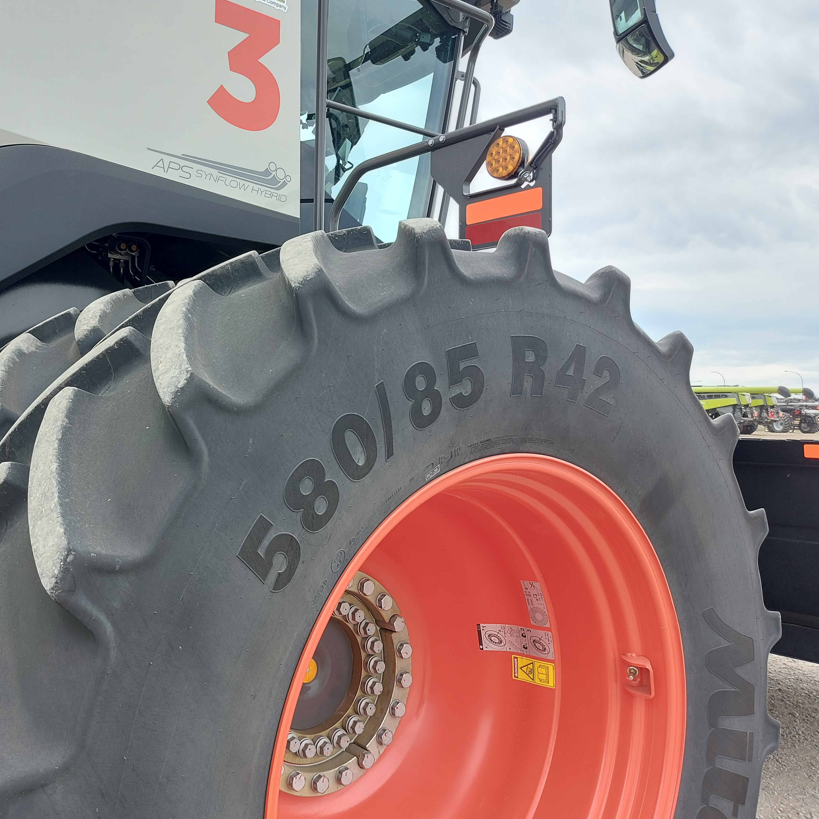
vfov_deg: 55.6
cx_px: 285
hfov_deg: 54.7
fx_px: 776
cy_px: 413
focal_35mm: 29
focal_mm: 5.23
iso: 32
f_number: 1.8
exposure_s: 1/234
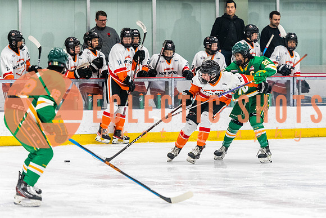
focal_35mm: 203
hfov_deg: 10.1
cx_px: 210
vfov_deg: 6.8
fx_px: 1837
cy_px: 126
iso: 2000
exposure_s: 1/640
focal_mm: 135
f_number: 2.8
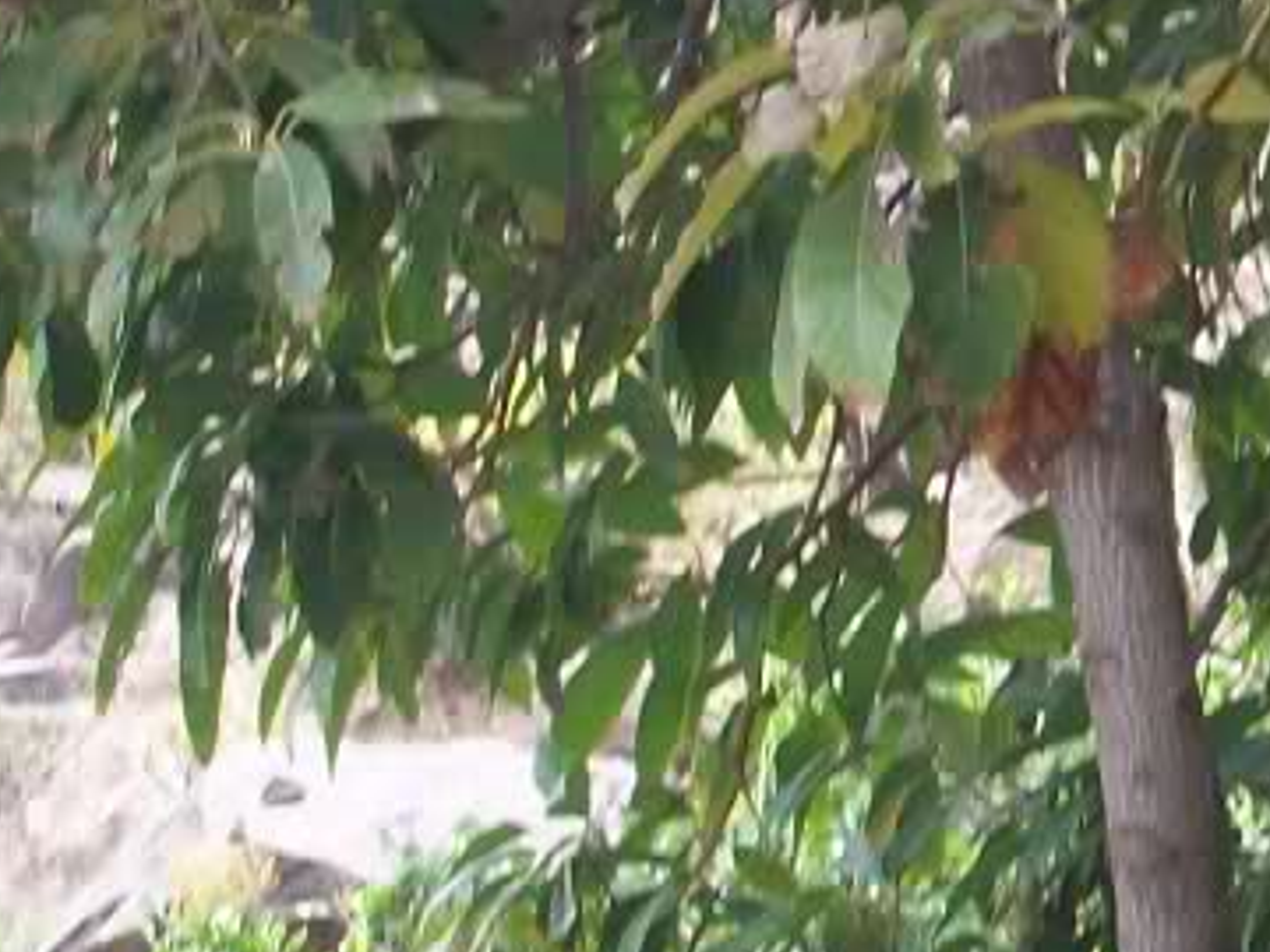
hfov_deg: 8.7
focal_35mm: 218
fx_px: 7998
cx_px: 2314
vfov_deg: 6.8
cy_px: 11
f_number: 3.6
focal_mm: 8.8
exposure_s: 1/101
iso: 80
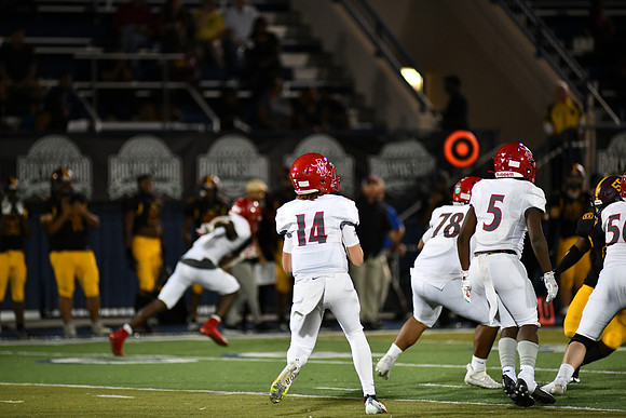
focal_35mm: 300
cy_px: 209
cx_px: 313
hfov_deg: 6.9
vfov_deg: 4.6
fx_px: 5218
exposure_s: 1/1000
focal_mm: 300
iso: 2800
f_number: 2.8
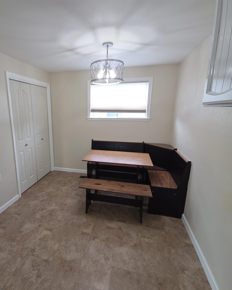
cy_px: 146
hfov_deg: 75.5
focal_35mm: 17
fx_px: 146
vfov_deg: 89.6
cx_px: 86
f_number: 2.2
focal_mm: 2.2
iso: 200
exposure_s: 1/120
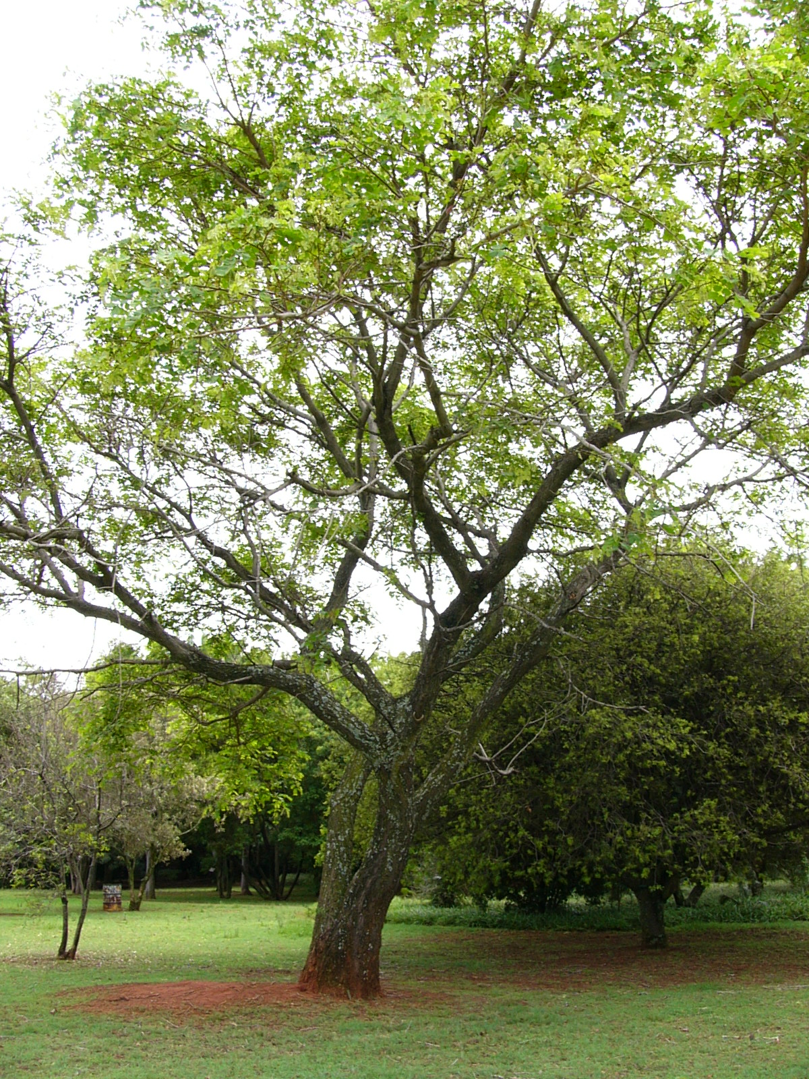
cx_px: 404
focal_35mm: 35
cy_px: 540
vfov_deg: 52.6
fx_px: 1091
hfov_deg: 40.7
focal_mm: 4.6
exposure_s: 1/125
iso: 50
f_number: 4
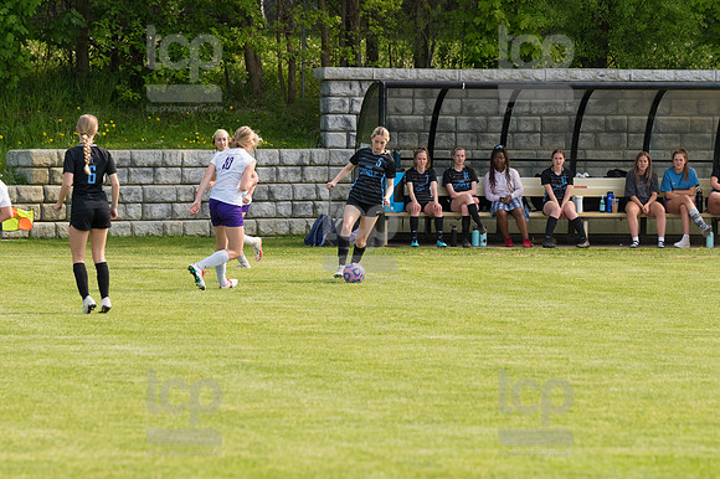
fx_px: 5996
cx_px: 360
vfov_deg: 4.6
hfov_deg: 6.9
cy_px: 240
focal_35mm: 300
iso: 800
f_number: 5.6
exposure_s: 1/2000
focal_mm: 200
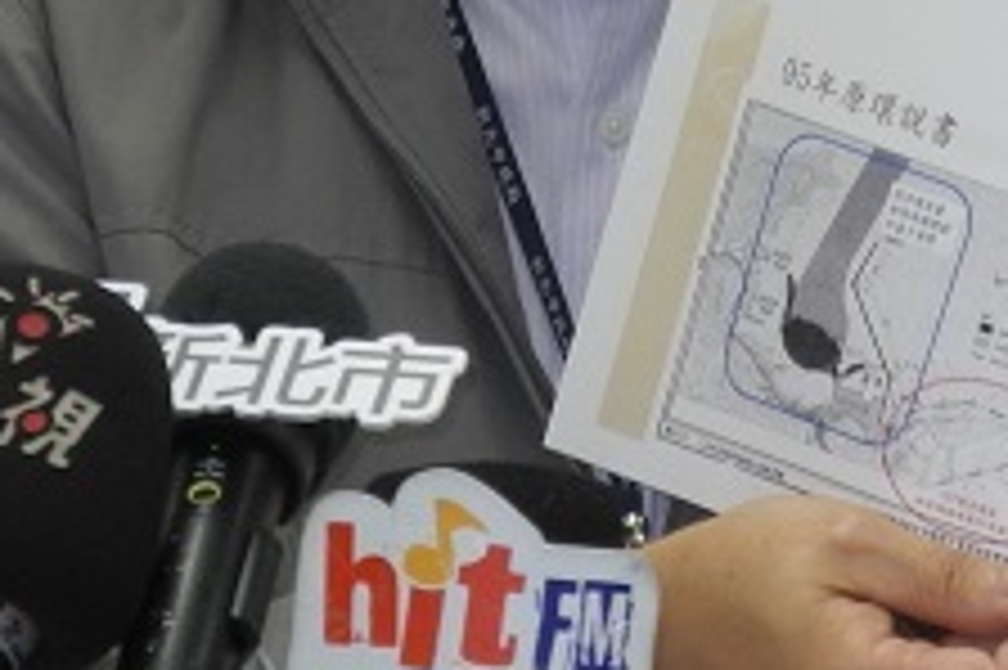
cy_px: -27
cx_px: 747
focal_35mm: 642
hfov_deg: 3.2
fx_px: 17962
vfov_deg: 2.1
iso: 220
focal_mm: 37
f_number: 5.6
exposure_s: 1/30
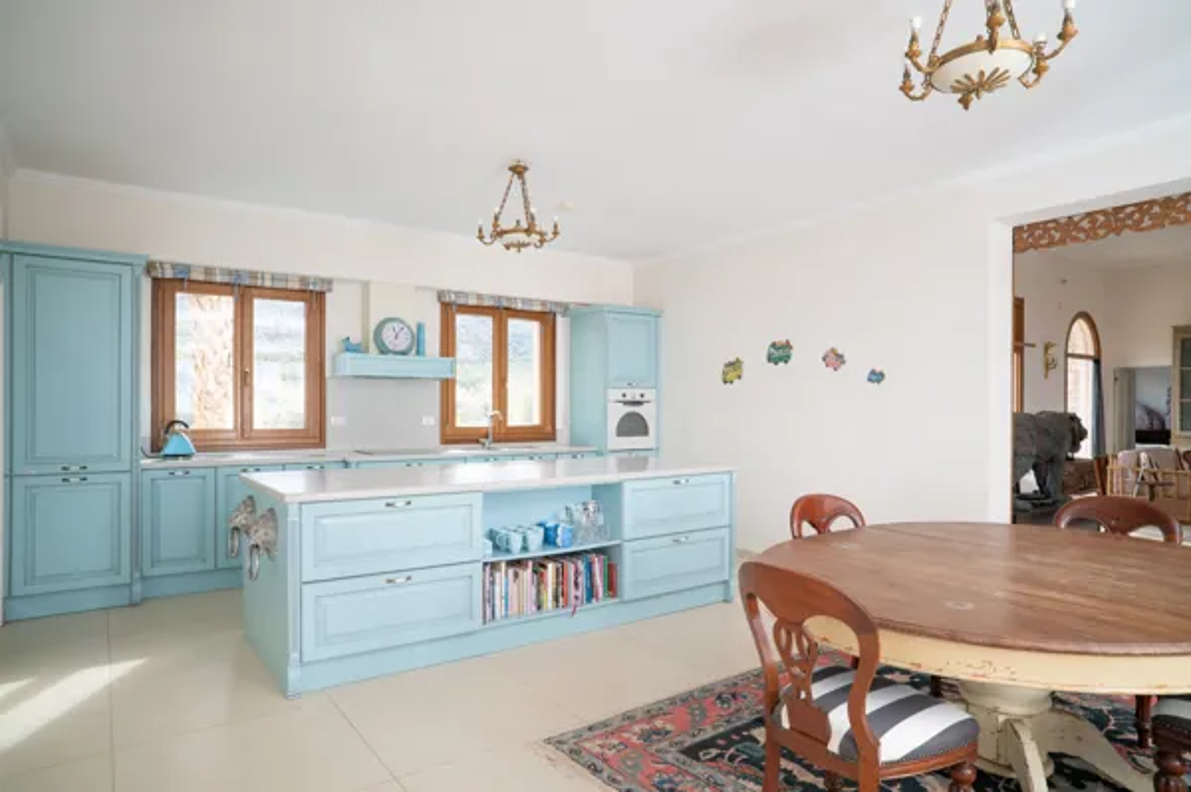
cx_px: 596
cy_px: 396
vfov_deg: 61.8
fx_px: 661
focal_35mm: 20
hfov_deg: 84.0
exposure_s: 1/160
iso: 500
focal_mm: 20
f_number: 5.6
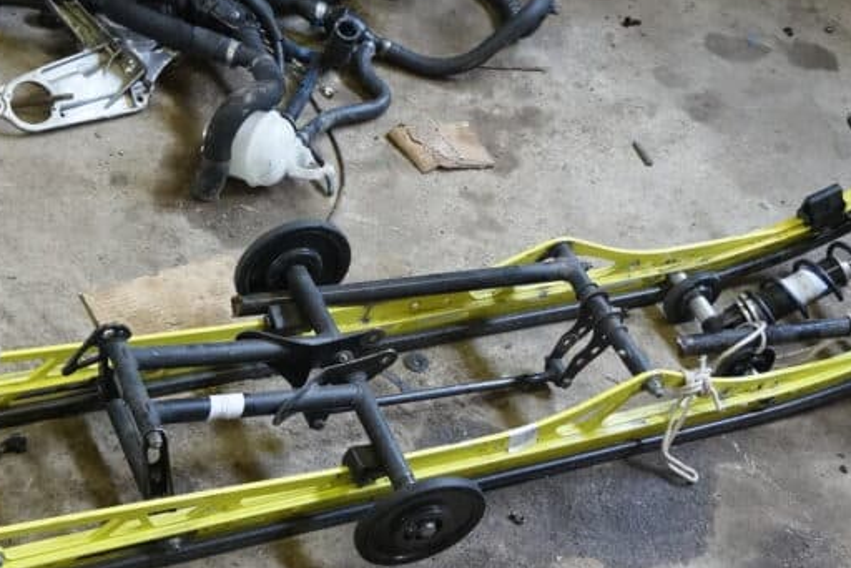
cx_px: 296
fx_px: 1419
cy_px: 355
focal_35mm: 60
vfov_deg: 22.6
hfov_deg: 33.1
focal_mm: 20
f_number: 4
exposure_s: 1/60
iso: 1600
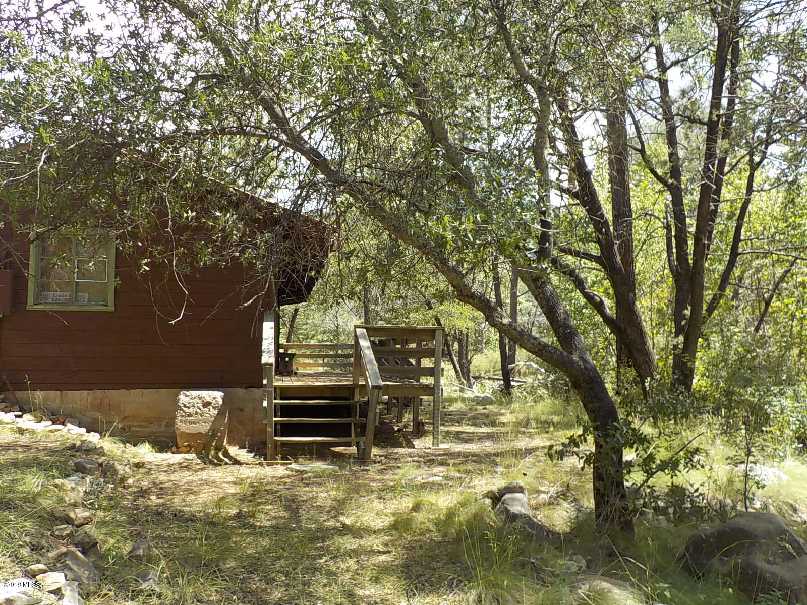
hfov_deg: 60.0
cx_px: 404
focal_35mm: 30
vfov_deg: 46.8
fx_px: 699
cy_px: 302
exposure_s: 1/250
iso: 125
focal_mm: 4.1
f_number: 3.3
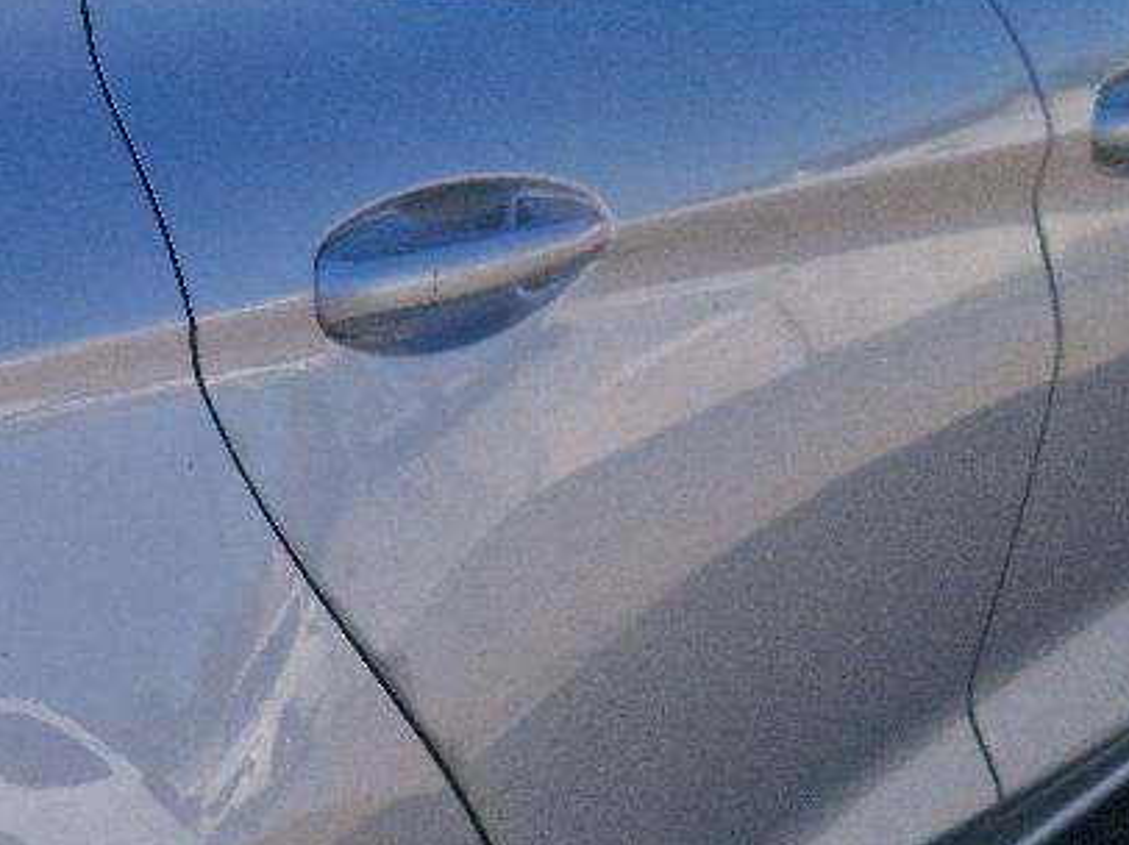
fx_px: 3325
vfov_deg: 14.4
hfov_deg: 18.0
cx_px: -348
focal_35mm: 102
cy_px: 662
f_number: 1.8
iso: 50
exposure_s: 1/2000
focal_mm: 5.4
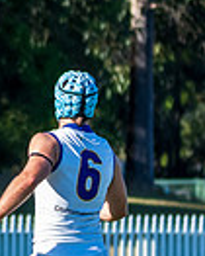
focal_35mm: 996
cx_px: -262
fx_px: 7545
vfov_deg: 1.9
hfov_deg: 1.6
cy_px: 214
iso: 800
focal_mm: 160
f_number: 6.3
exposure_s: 1/2000
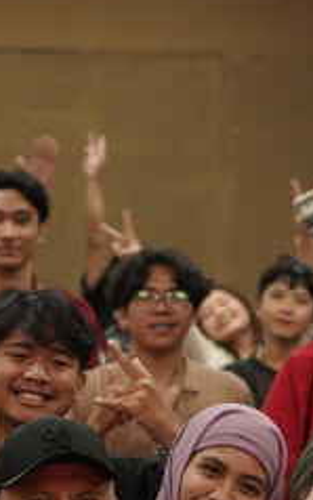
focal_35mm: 338
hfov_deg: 3.9
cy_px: 655
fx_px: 4608
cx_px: -164
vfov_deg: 6.2
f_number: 1.6
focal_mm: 35
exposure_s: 1/100
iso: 250
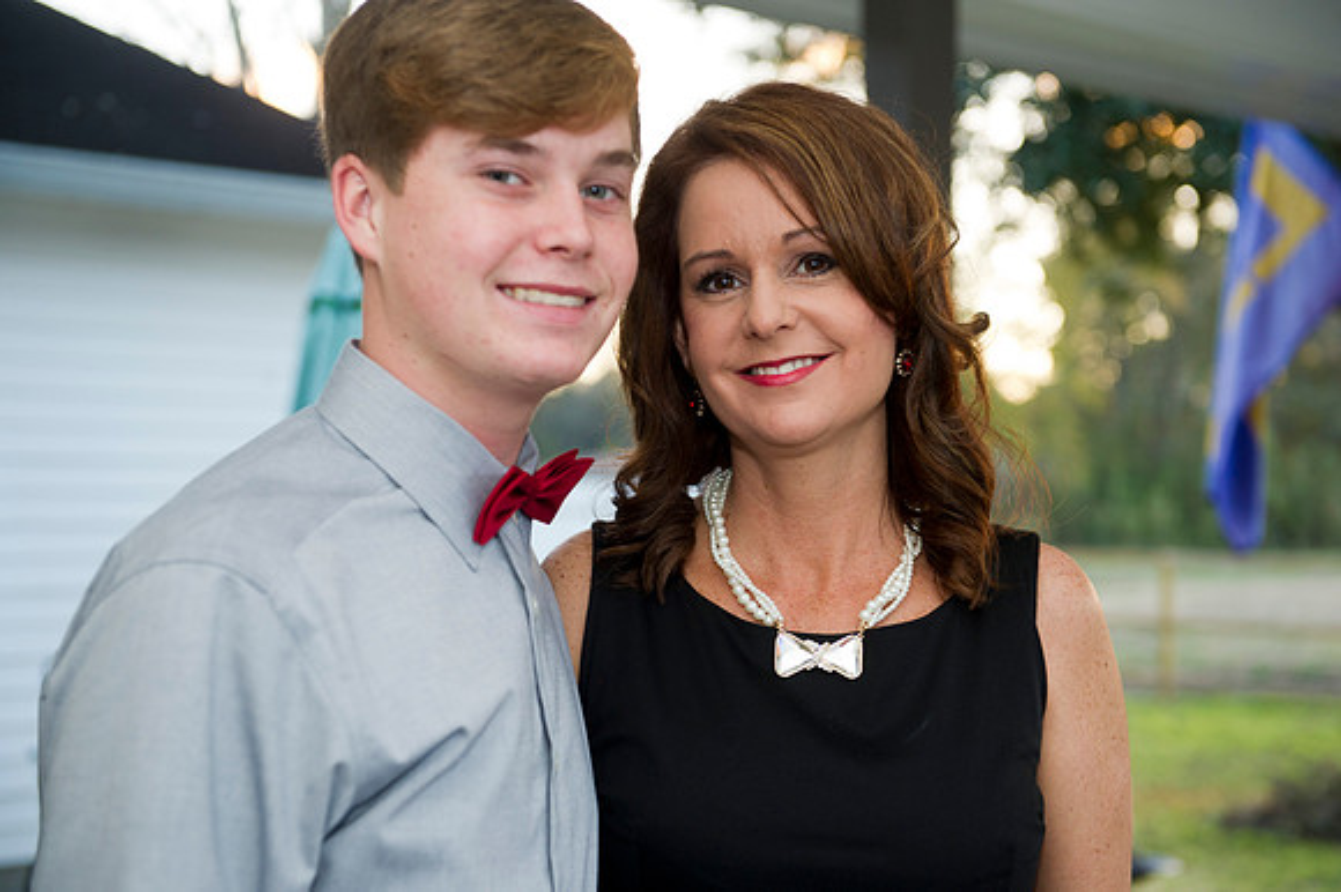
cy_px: 446
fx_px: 2159
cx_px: 670
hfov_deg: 34.5
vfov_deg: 23.4
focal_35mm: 58
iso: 640
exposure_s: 1/100
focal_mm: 58
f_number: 3.5
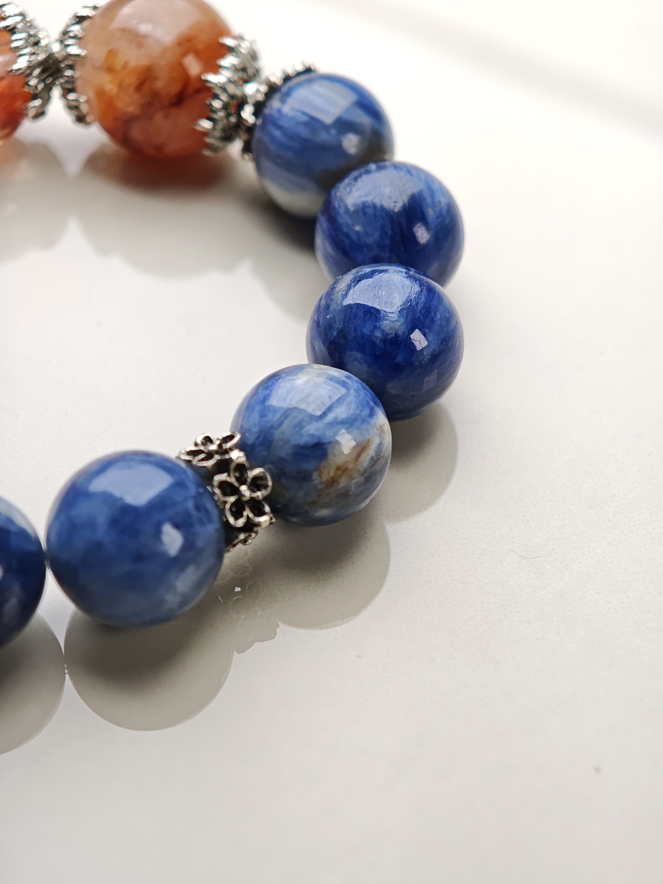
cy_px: 442
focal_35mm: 77
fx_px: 1966
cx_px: 332
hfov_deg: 19.1
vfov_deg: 25.3
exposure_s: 1/743
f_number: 1.8
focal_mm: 11.5
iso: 80
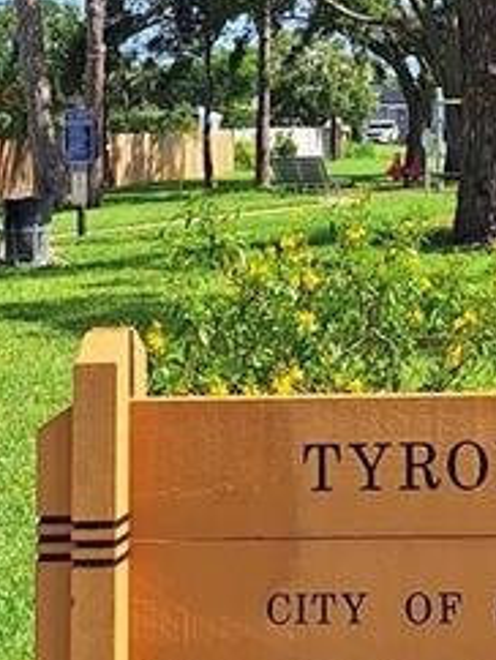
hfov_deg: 12.8
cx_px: 556
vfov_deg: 15.9
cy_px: -322
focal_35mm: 114
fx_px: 2174
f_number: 1.8
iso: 40
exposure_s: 1/2625
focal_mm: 5.54
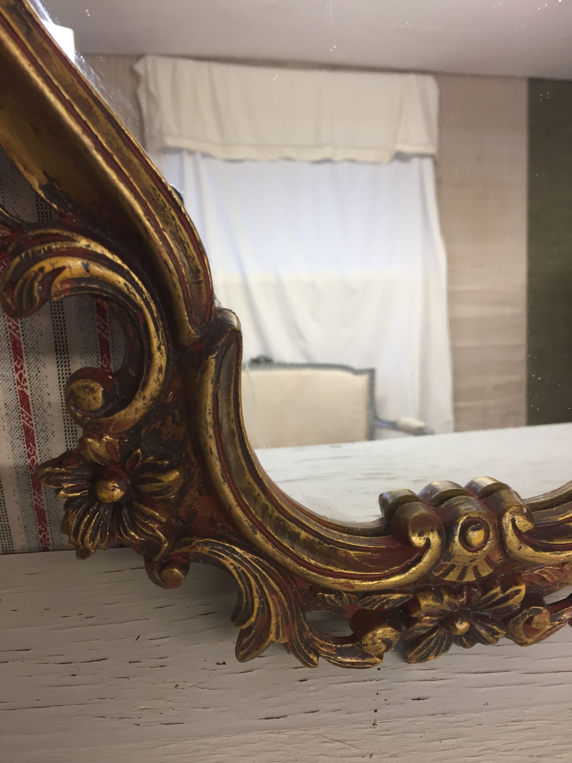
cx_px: 286
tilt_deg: -22.9
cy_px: 382
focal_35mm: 29
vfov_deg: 61.7
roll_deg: -0.4
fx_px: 639
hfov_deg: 48.2
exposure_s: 1/33
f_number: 2.2
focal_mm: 4.15
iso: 40
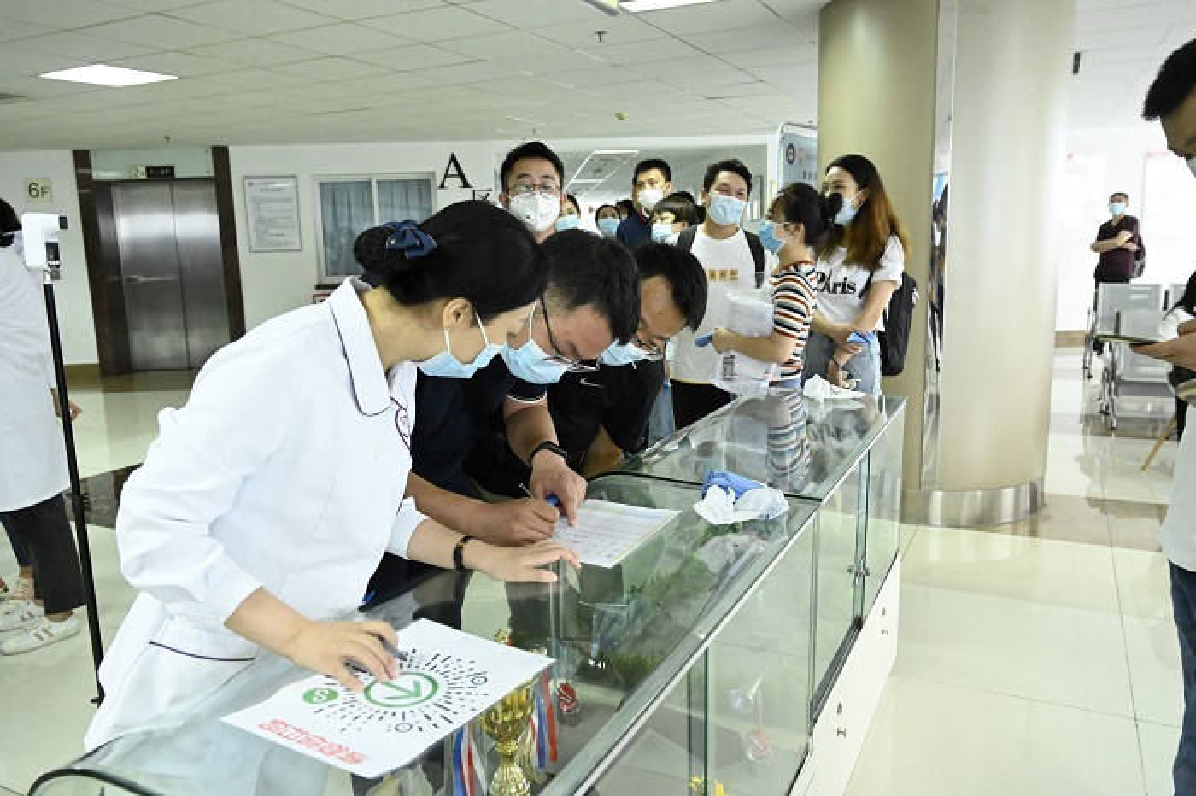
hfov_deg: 65.5
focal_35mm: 28
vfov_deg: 46.4
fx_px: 930
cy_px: 398
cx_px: 598
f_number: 5.6
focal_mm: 28
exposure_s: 1/100
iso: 10000
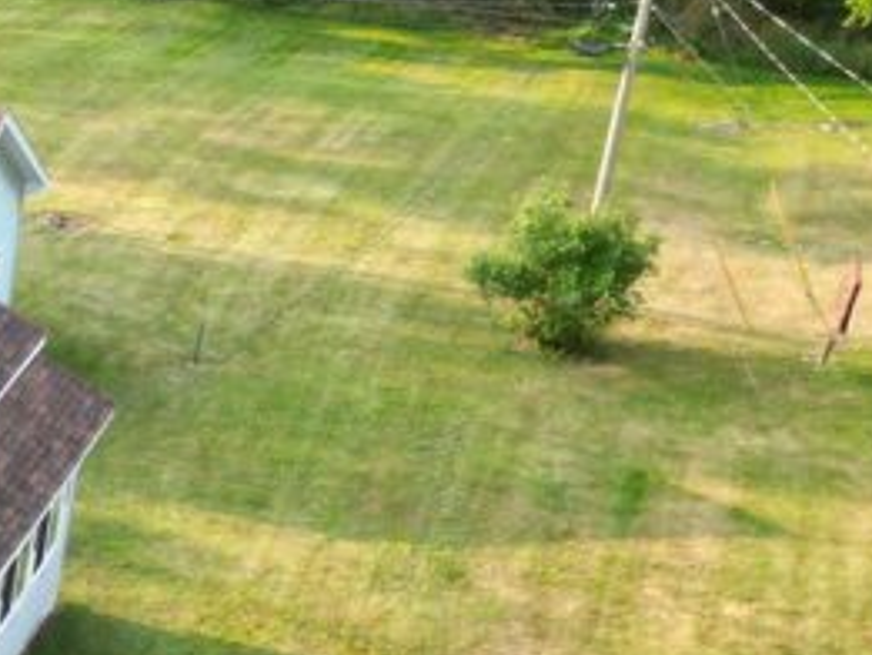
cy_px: 886
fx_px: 2470
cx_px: -563
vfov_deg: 14.4
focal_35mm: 98
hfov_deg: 17.3
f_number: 1.7
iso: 100
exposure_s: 1/400
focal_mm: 6.72
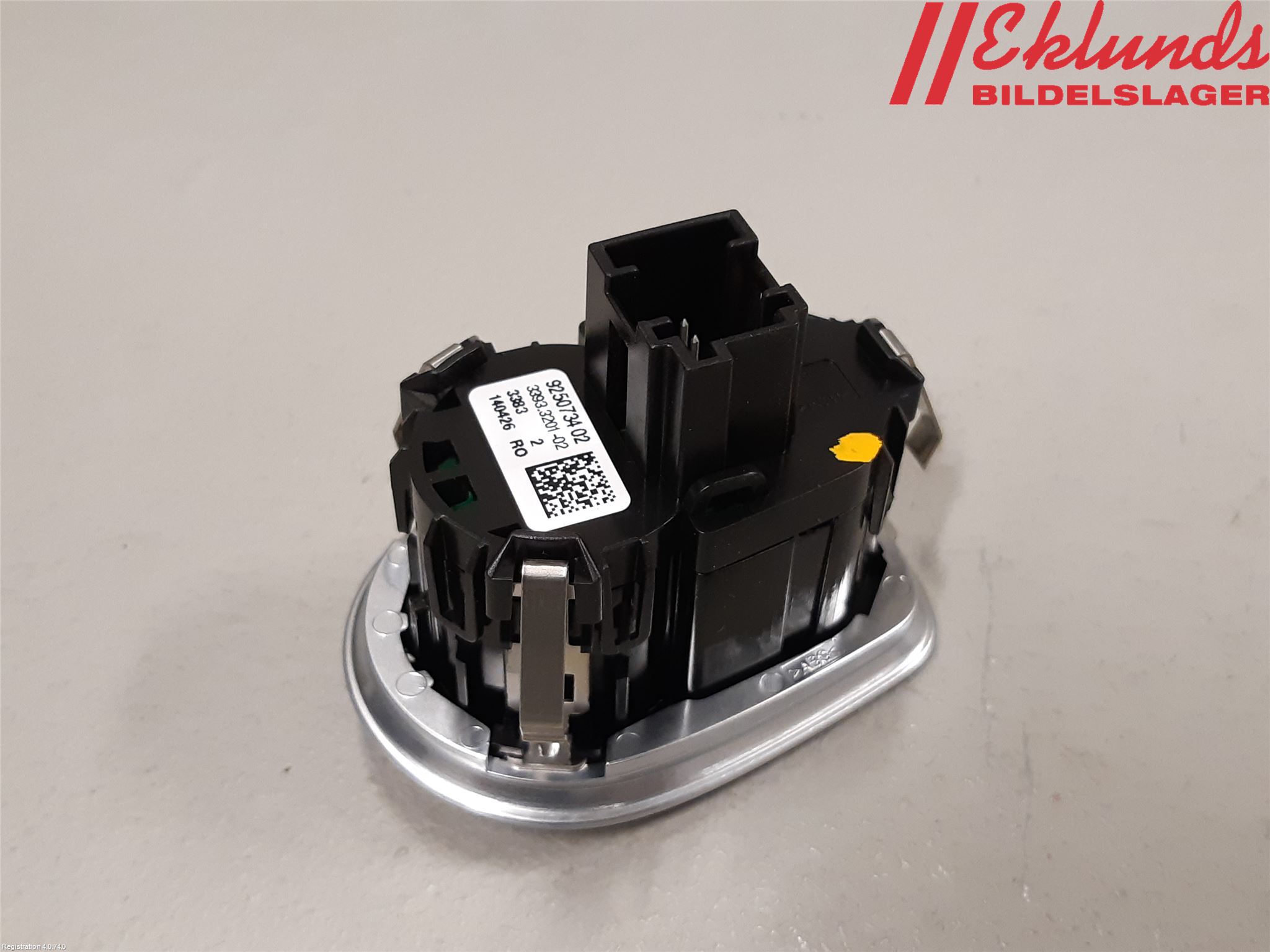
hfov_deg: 67.3
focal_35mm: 26
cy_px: 476
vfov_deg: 53.1
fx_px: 954
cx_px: 635
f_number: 1.7
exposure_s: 1/50
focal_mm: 3.93
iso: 200
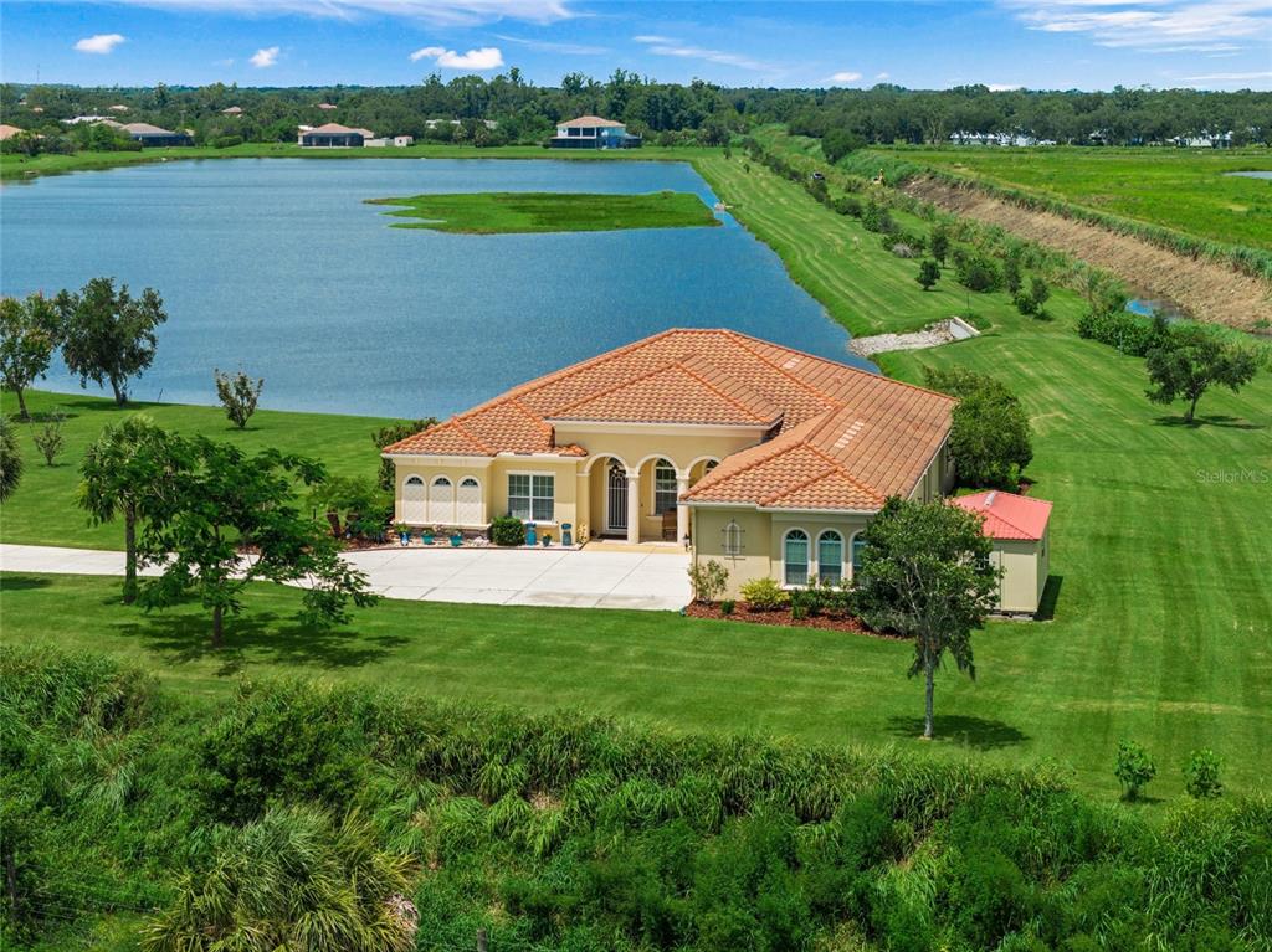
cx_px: 636
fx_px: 2571
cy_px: 476
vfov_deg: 21.0
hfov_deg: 27.8
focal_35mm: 70
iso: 100
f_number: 2.8
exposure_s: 1/1000
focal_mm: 19.35
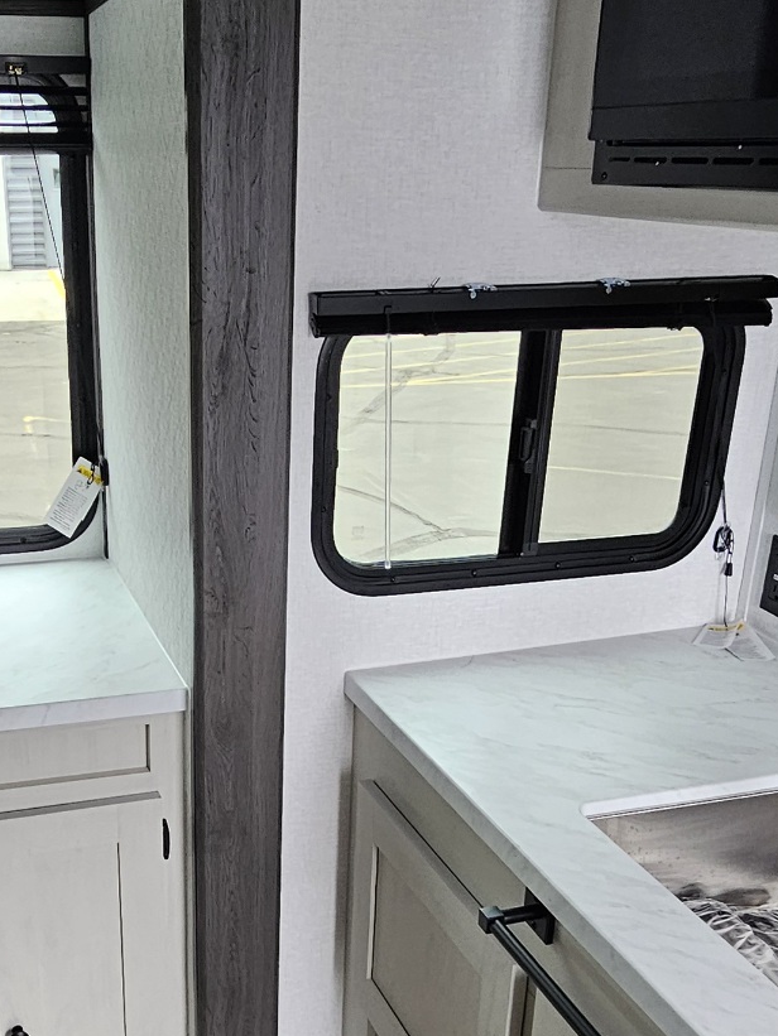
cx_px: 230
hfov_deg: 37.1
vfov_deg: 48.2
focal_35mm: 38
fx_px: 1138
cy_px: 681
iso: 100
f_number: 2.2
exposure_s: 1/120
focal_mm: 2.2
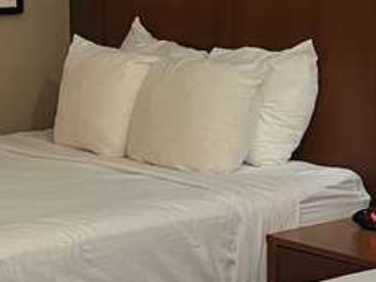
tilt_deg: -11.8
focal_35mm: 115
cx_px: 173
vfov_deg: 12.8
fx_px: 1249
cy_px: 203
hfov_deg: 17.1
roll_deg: +1.7
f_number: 1.6
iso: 160
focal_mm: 5.1
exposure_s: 1/60
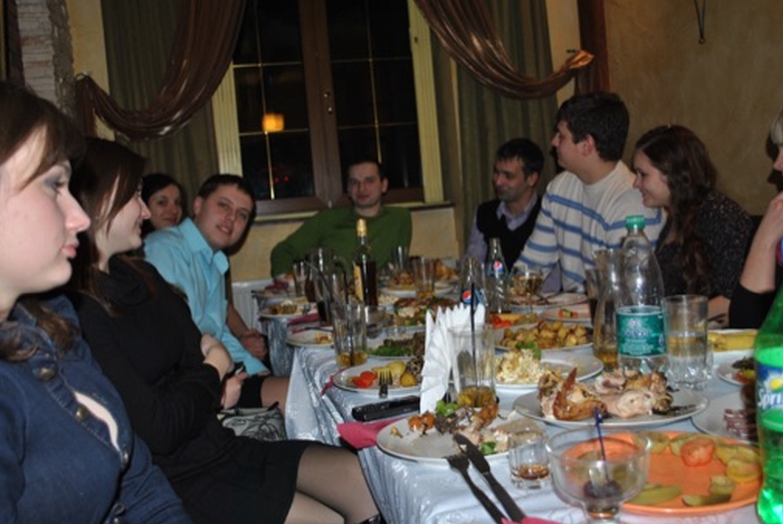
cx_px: 397
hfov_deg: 55.7
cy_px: 256
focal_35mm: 34
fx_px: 740
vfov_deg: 39.0
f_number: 4
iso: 200
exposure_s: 1/60
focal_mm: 22
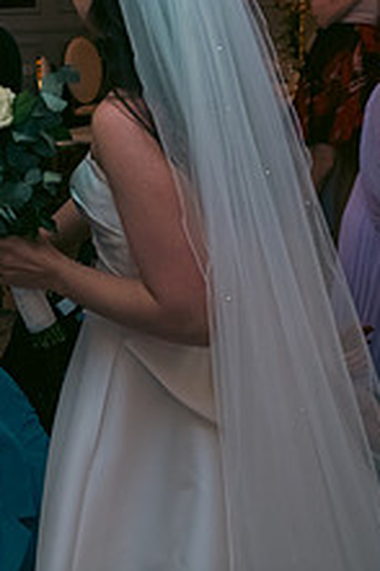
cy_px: 81
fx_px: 999
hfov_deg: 20.0
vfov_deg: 30.8
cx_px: -96
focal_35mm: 63
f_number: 3.5
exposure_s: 1/160
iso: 800
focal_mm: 24
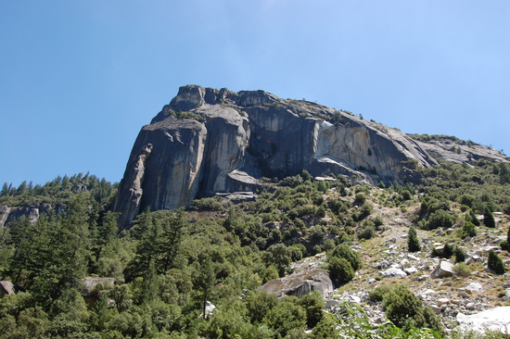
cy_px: 170
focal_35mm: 27
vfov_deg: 47.9
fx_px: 382
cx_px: 255
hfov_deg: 67.4
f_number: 8
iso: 200
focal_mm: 18
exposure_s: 1/250
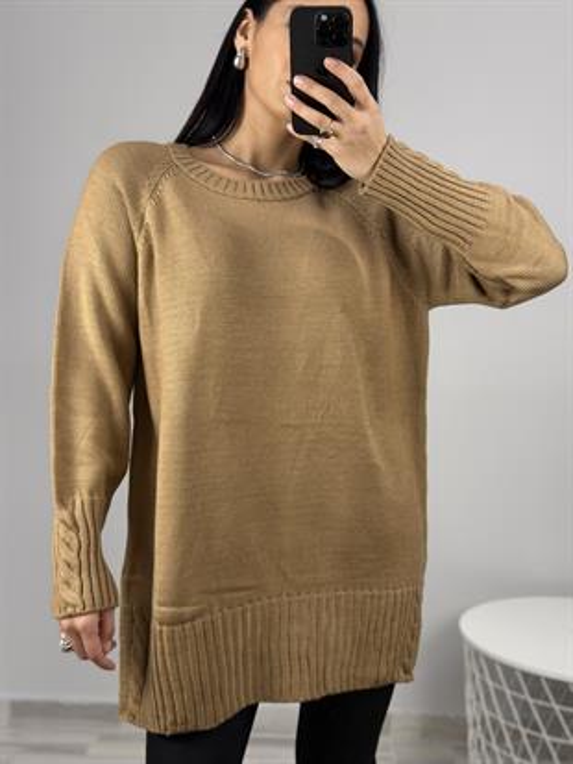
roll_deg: -1.9
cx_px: 286
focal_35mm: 48
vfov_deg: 39.6
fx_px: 1059
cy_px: 382
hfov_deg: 30.3
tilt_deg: -31.7
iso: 125
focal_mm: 6.86
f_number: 1.78
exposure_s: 1/100
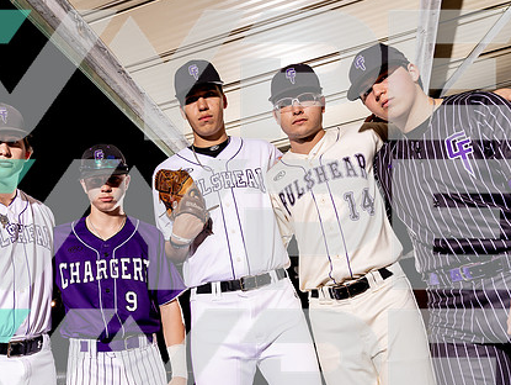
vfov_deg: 41.7
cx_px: 217
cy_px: 224
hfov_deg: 53.7
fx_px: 502
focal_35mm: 34
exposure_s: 1/250
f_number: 5.6
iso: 250
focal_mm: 25
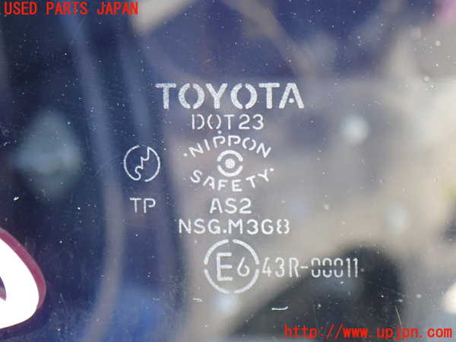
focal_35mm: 100
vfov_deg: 14.8
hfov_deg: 19.6
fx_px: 1317
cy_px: 171
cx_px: 228
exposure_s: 1/100
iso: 200
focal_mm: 18
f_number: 4.9
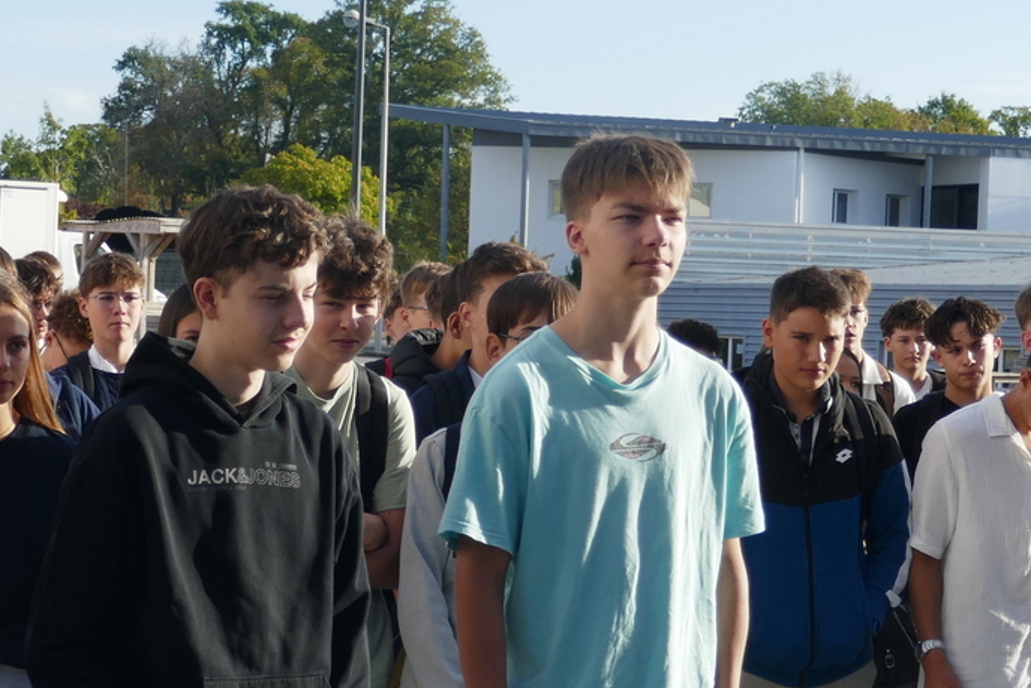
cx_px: 411
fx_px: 2922
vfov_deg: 13.4
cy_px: 468
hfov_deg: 20.0
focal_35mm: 102
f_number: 3.7
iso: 125
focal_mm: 14.3
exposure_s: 1/640
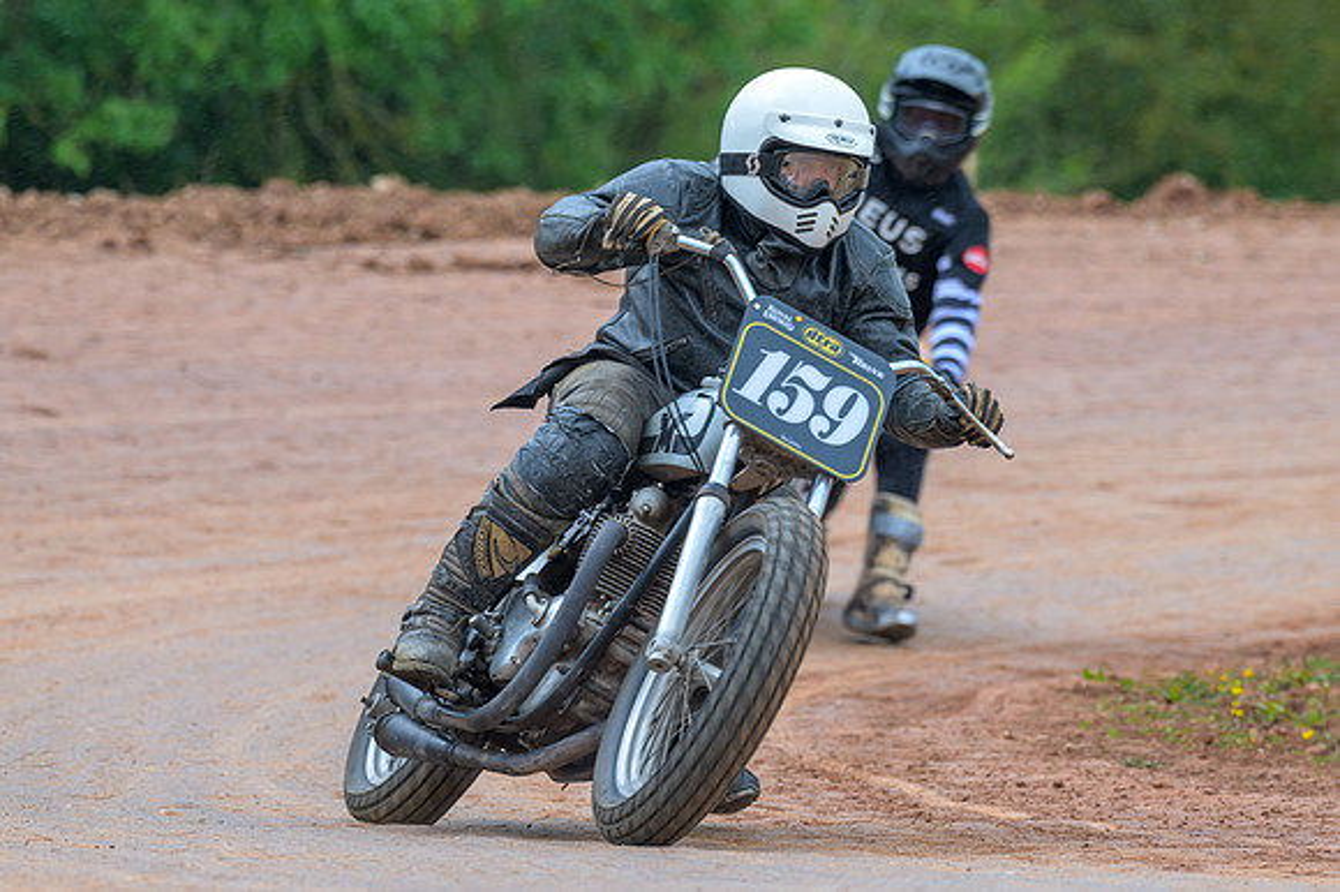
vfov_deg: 3.6
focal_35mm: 377
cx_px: 721
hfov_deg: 5.5
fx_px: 14028
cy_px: 483
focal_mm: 200
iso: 140
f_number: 4
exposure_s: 1/400
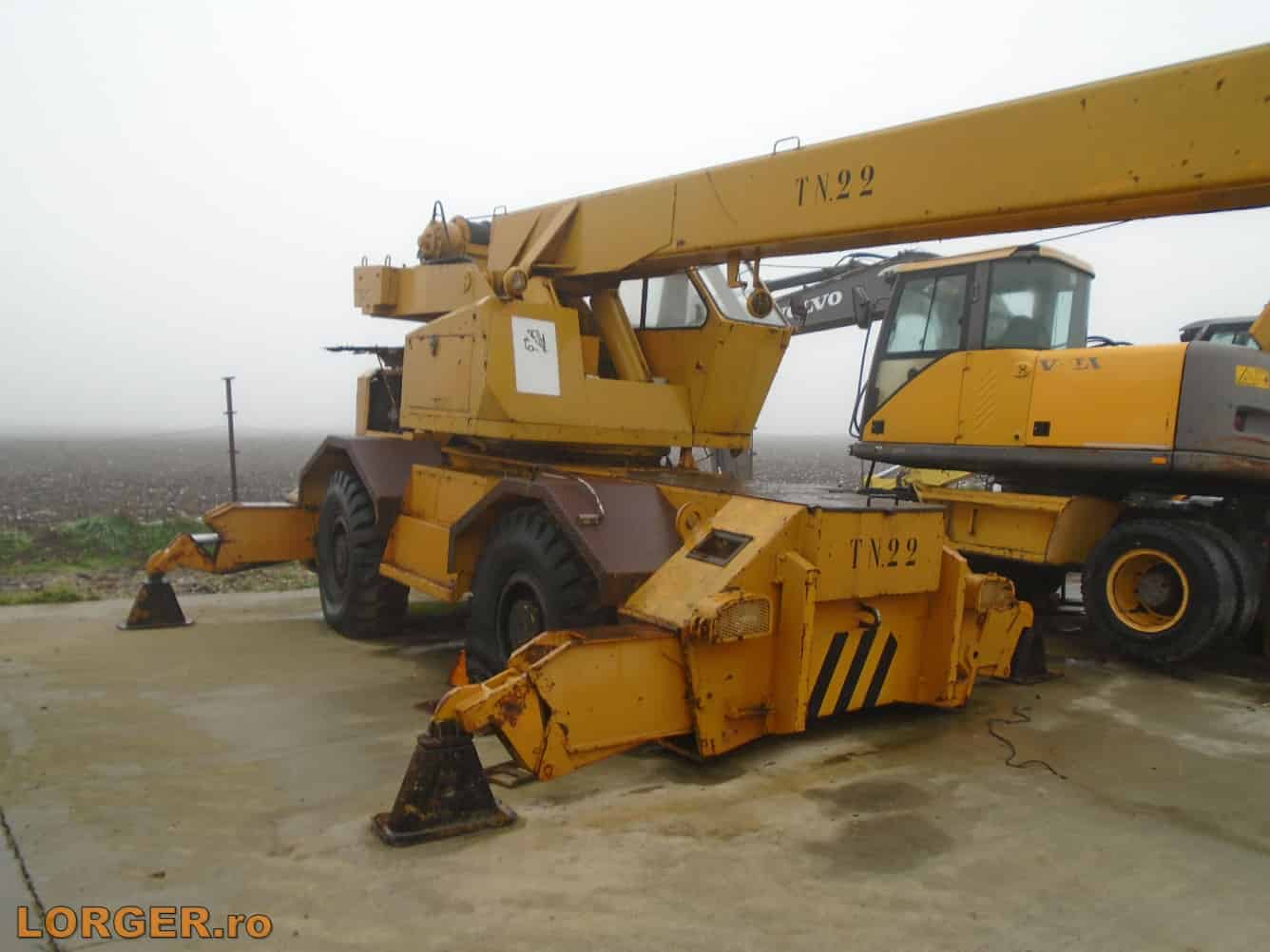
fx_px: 954
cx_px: 635
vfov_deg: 53.1
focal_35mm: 26
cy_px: 476
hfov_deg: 67.3
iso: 100
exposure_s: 1/60
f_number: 3.2
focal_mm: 4.6
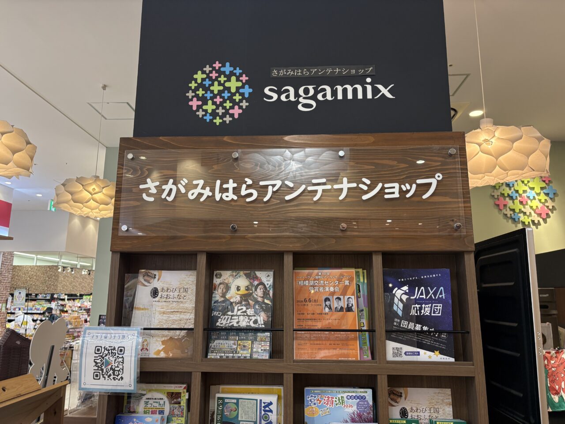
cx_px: 282
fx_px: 424
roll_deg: +0.4
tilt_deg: +10.4
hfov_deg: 67.3
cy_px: 212
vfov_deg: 53.1
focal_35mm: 26
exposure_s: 1/100
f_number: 1.6
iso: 125
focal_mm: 5.96
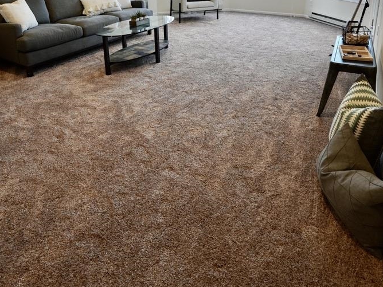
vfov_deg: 48.4
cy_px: 34
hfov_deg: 67.7
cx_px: 196
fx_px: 285
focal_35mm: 26
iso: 1000
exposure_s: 1/160
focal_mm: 11
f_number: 4
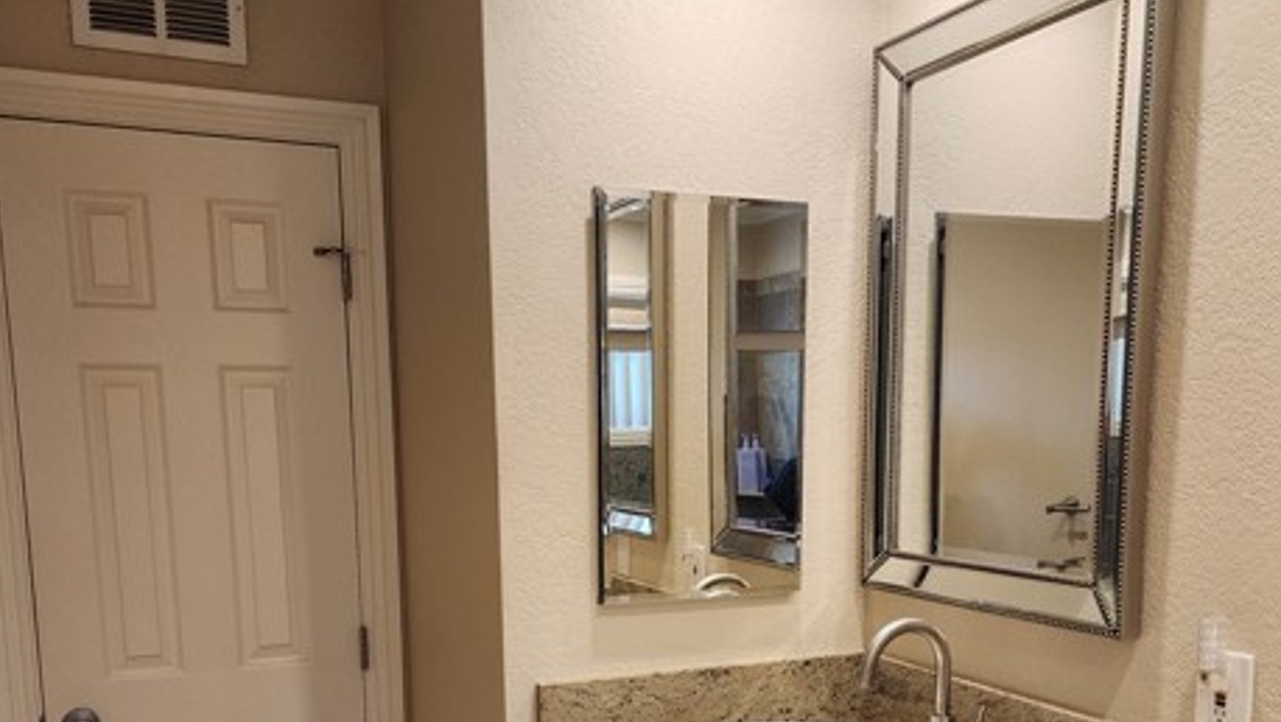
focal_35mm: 35
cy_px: 599
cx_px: 629
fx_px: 1189
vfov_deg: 32.6
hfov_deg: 56.6
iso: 200
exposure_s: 1/120
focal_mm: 6.4
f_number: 1.8
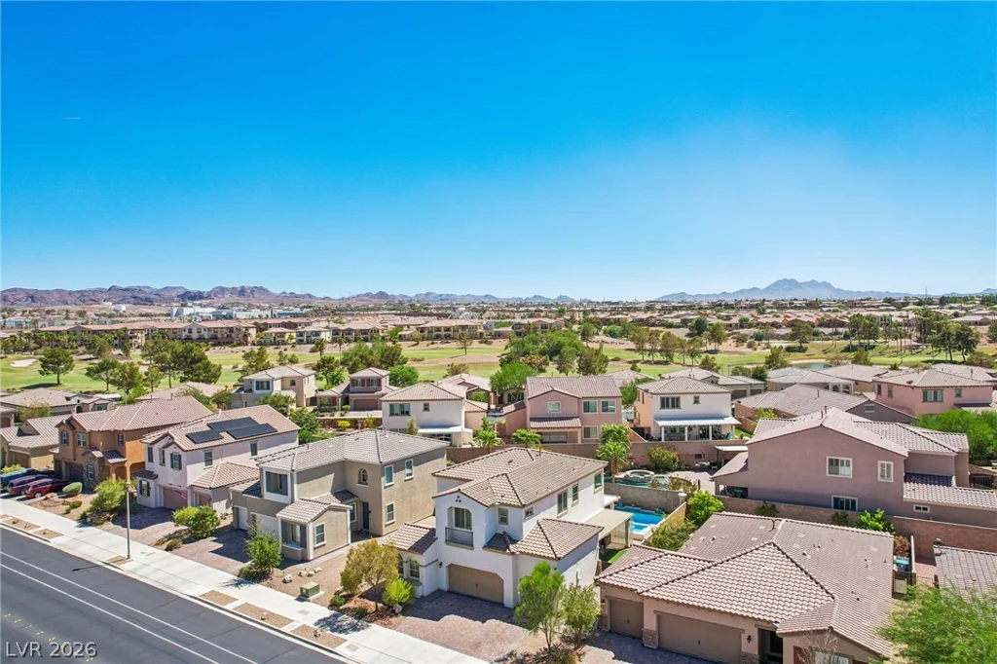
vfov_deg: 57.2
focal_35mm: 22
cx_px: 498
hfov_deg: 78.6
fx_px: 609
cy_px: 332
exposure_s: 1/1500
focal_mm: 8.4
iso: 120
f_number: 2.8
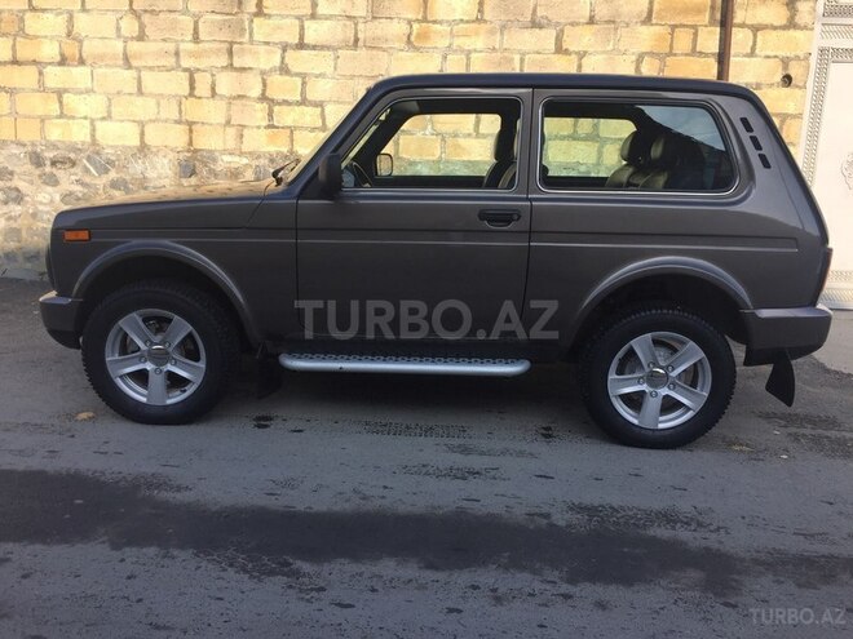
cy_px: 320
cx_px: 426
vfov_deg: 48.2
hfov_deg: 61.7
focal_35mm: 29
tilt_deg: -11.0
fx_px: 715
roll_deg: -2.6
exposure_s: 1/964
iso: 32
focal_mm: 4.15
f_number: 2.2
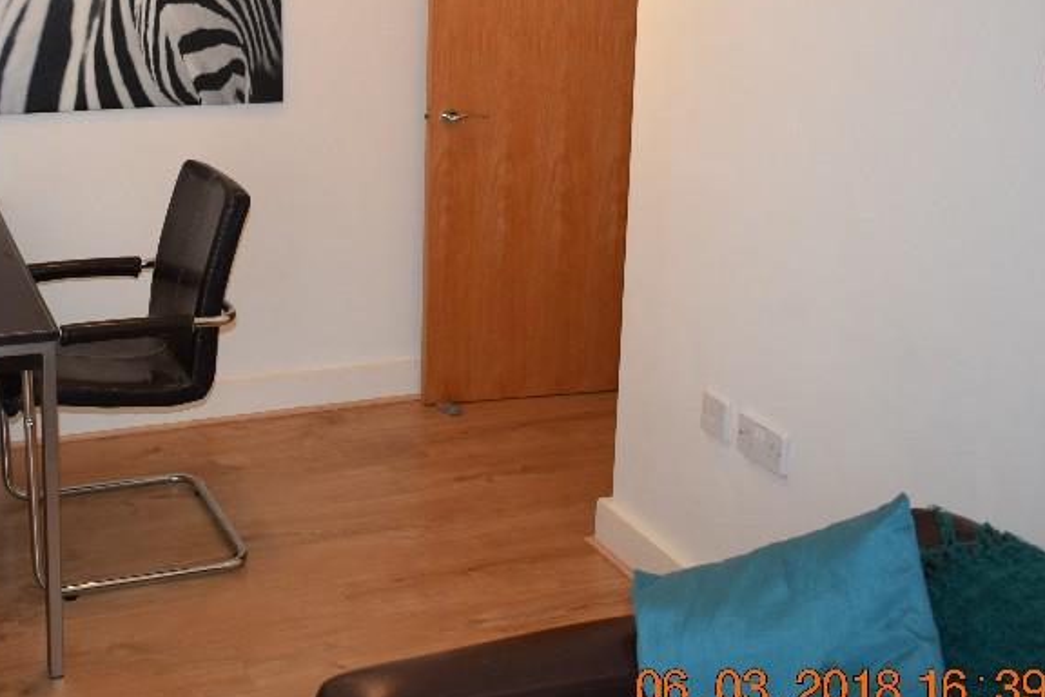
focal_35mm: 48
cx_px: 294
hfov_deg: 40.2
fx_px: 1393
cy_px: 162
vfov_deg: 27.6
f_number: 4.5
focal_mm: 18
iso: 800
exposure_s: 1/80
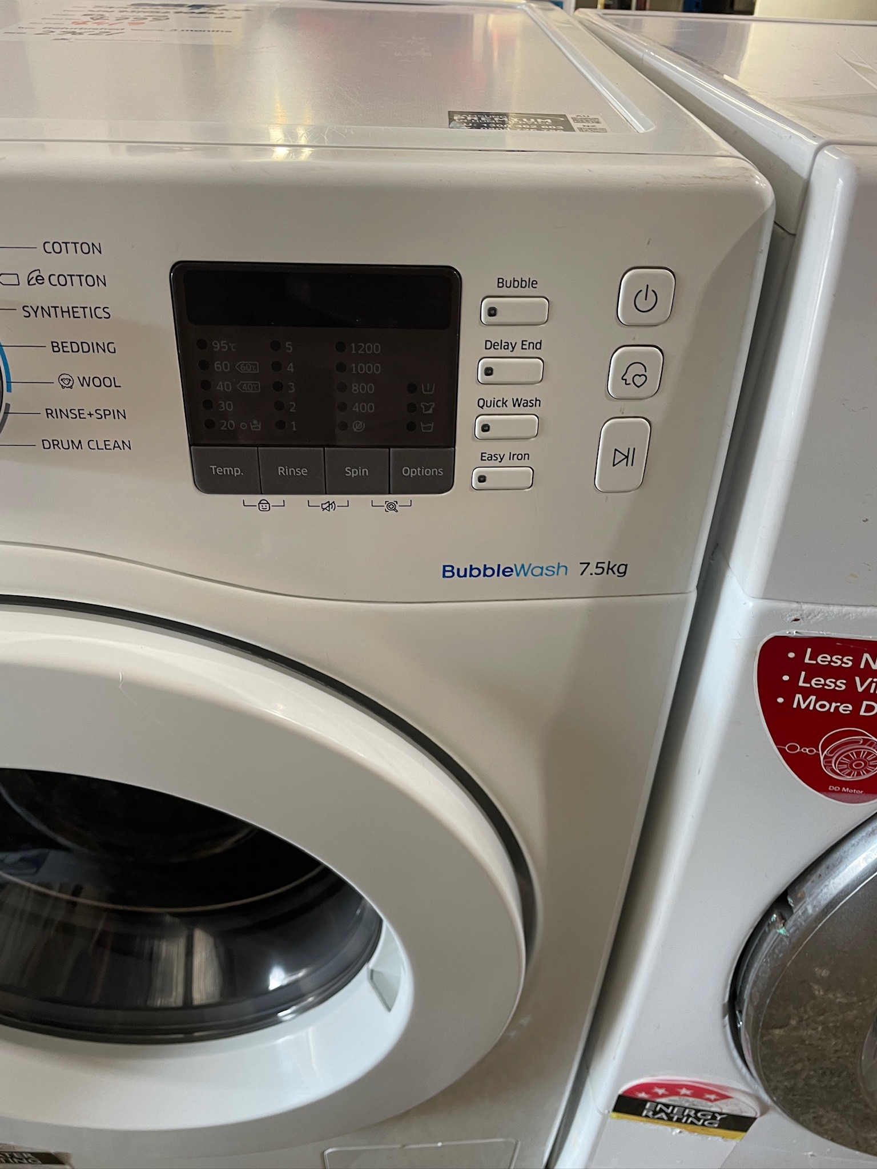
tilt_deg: -38.5
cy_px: 584
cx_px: 438
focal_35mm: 26
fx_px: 878
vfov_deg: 67.3
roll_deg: +0.2
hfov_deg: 53.1
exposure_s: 1/50
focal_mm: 4.2
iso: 80
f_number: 1.6
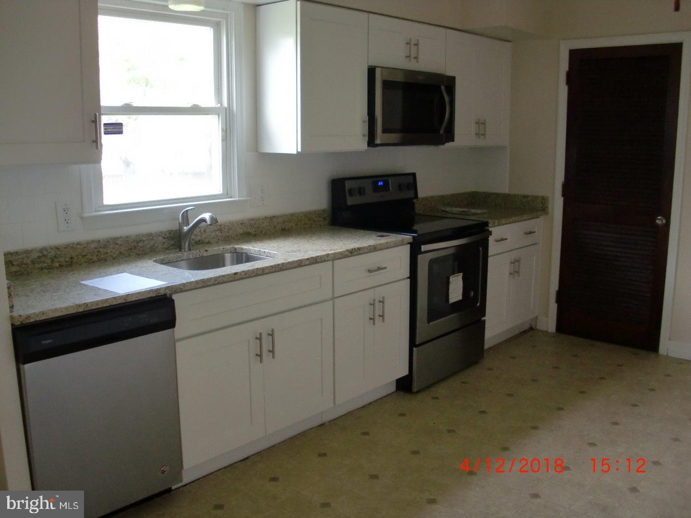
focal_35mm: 36
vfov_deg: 39.7
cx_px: 346
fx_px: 719
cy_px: 259
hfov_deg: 51.4
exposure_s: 1/60
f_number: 2.8
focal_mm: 6.3
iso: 200
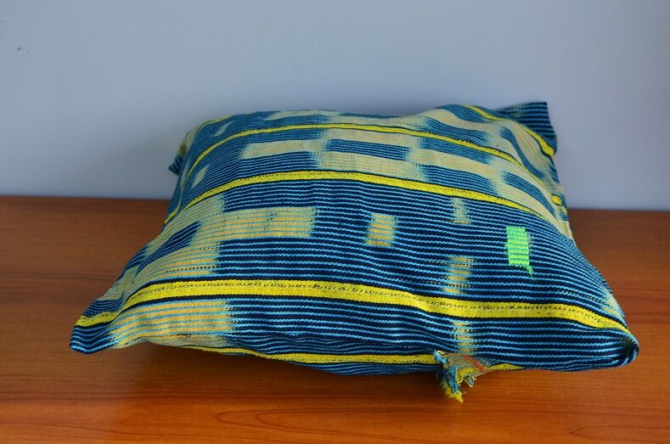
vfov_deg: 22.5
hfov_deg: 33.5
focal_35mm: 60
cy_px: 222
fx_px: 1115
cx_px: 335
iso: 400
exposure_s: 1/60
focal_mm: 40
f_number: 8
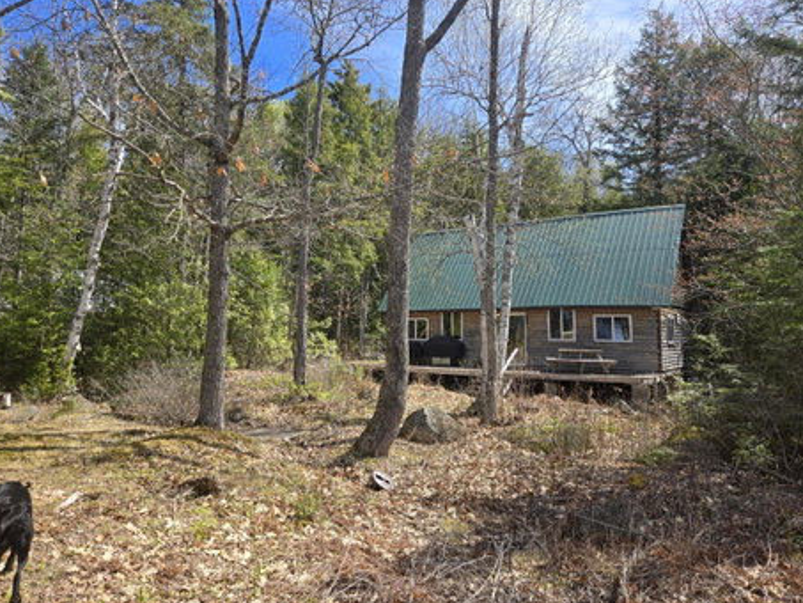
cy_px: 300
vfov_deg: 53.1
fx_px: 603
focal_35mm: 26
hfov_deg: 67.3
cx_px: 388
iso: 25
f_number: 1.8
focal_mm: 5.4
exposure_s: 1/984
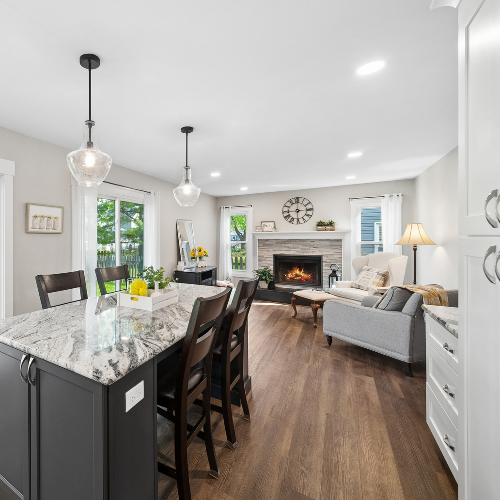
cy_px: 240
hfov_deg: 70.9
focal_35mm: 20
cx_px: 139
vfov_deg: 74.8
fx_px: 327
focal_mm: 15
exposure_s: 1/13
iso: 400
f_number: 8
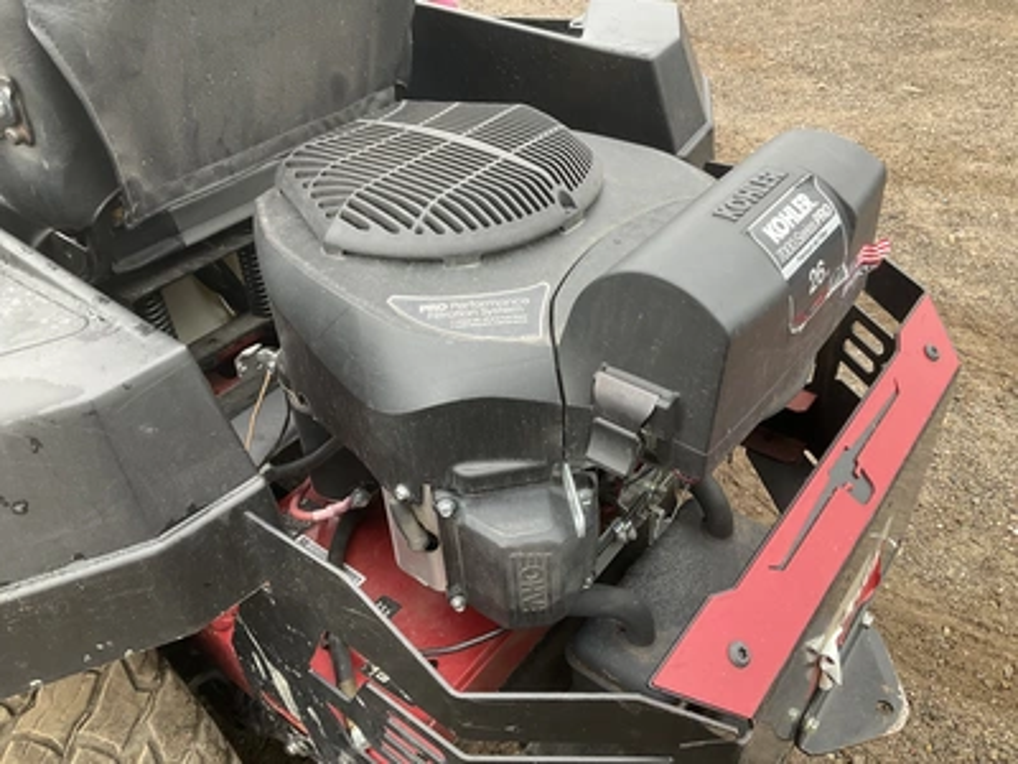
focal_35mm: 29
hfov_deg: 61.7
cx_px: 509
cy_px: 382
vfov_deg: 48.2
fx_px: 853
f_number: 1.8
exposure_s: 1/122
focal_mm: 3
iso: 40
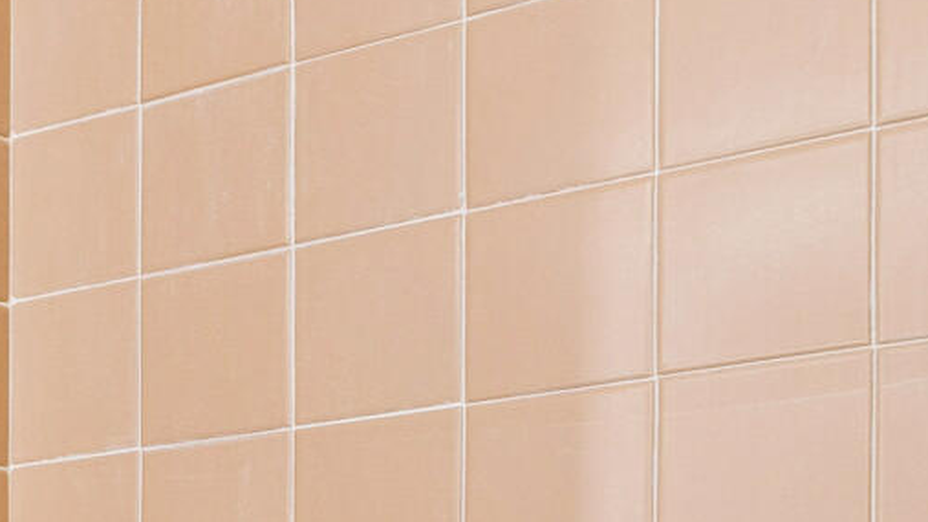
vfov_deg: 12.2
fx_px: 2288
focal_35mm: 93
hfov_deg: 20.5
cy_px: 852
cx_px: -340
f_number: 8
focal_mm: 10
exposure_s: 1/1.25
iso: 100
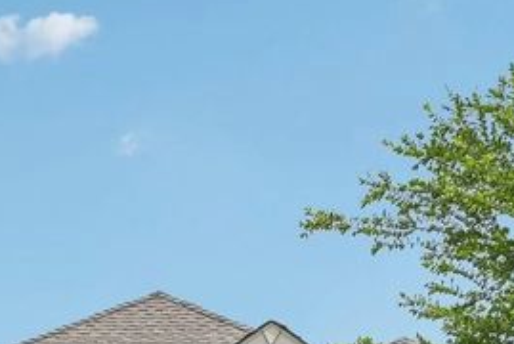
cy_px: 641
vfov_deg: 11.1
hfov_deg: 17.9
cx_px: 172
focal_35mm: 114
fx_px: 1629
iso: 400
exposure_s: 1/1250
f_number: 8
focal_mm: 30
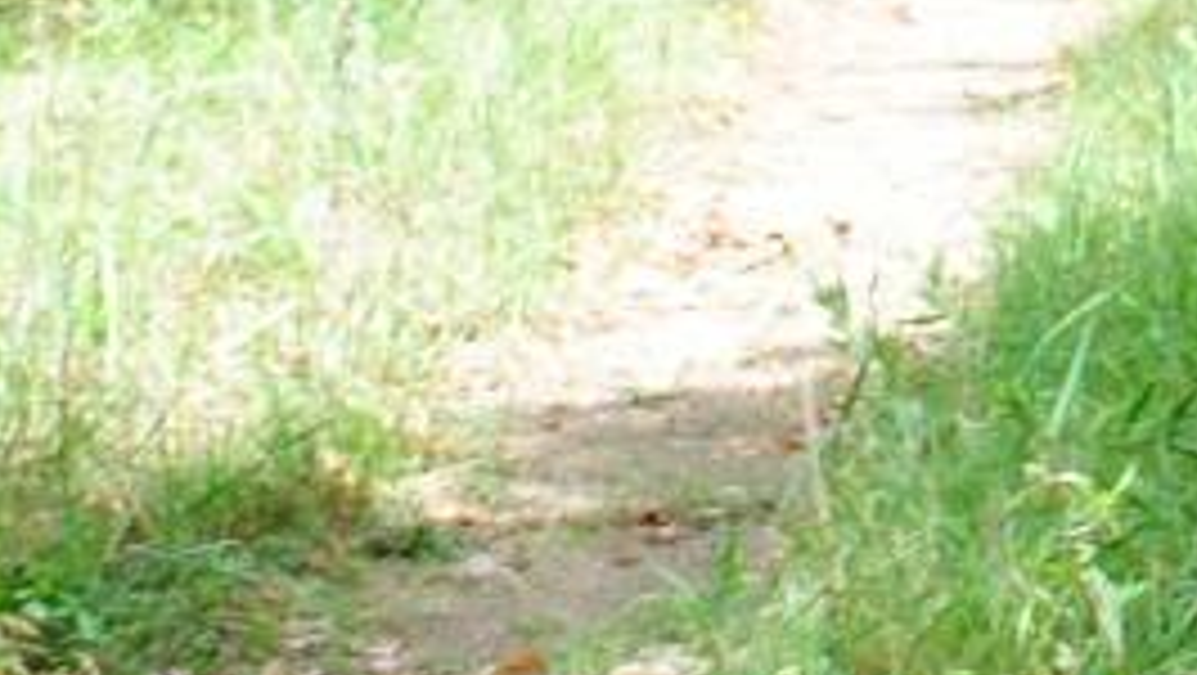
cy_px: -1001
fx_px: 6256
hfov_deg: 10.5
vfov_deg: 5.9
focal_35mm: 197
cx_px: 1863
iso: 200
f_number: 8
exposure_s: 1/60
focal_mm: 26
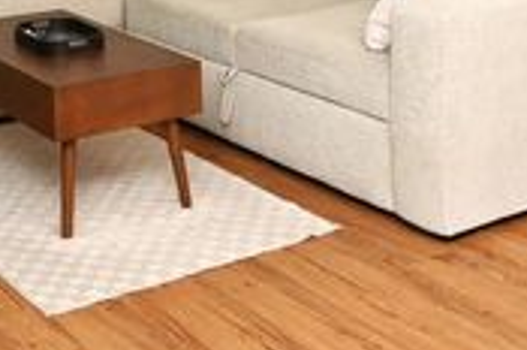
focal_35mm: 84
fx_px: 1223
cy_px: -104
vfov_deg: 15.5
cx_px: 220
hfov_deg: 24.3
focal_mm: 19.5
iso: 1800
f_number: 6.3
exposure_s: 1/200
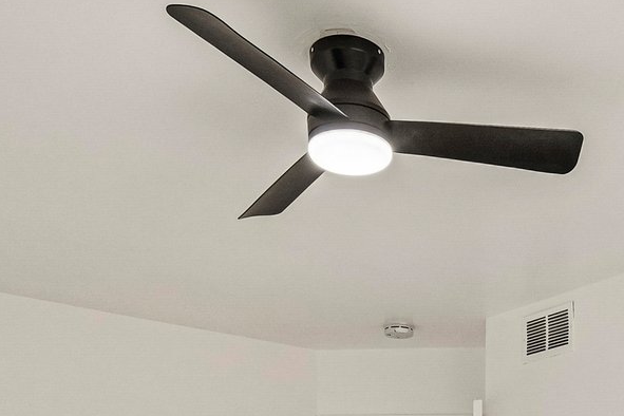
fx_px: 901
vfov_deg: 21.9
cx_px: 514
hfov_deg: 36.7
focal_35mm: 52
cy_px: 614
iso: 110
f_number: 8
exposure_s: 1/15
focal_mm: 10
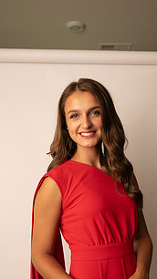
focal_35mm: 37
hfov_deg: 31.9
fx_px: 274
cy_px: 203
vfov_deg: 52.1
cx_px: 91
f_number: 3.2
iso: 100
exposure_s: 1/160
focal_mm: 24
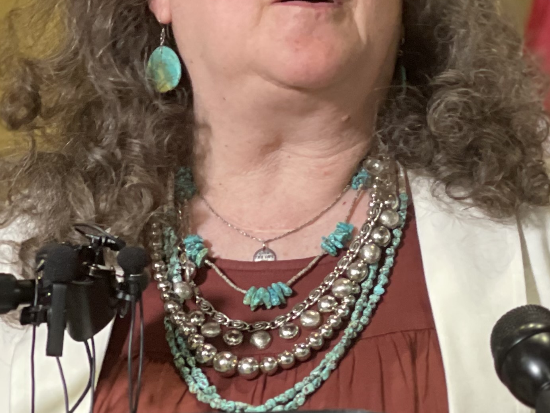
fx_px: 2971
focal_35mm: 187
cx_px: 707
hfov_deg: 10.4
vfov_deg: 7.9
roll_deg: +0.7
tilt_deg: +6.5
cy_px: 259
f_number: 2.2
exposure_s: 1/40
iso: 200
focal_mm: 7.5
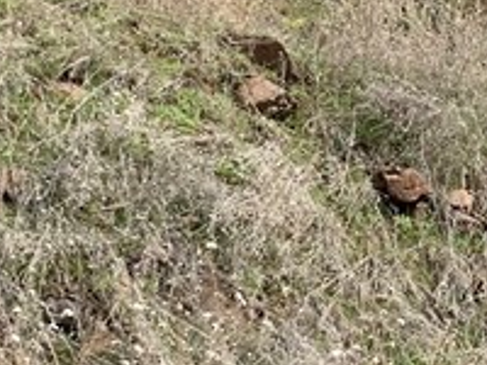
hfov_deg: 13.9
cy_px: 175
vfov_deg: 11.1
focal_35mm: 133
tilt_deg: +14.8
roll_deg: +1.1
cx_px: 743
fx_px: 1871
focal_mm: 4.25
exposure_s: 1/1065
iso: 25
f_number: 1.8
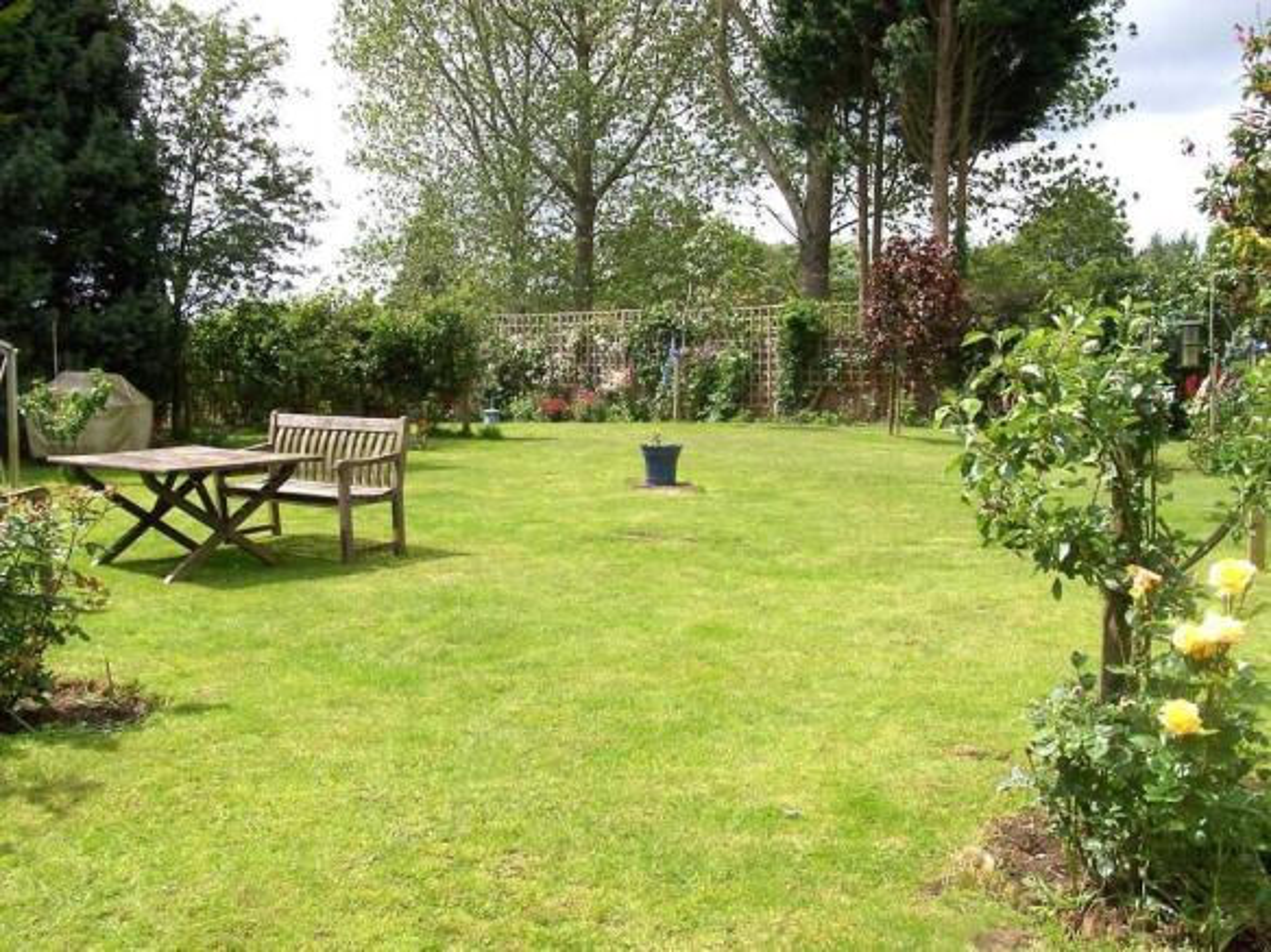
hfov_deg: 49.0
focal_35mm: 38
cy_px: 476
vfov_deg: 37.7
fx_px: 1395
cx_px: 636
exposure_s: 1/350
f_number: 5.6
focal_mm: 6.3
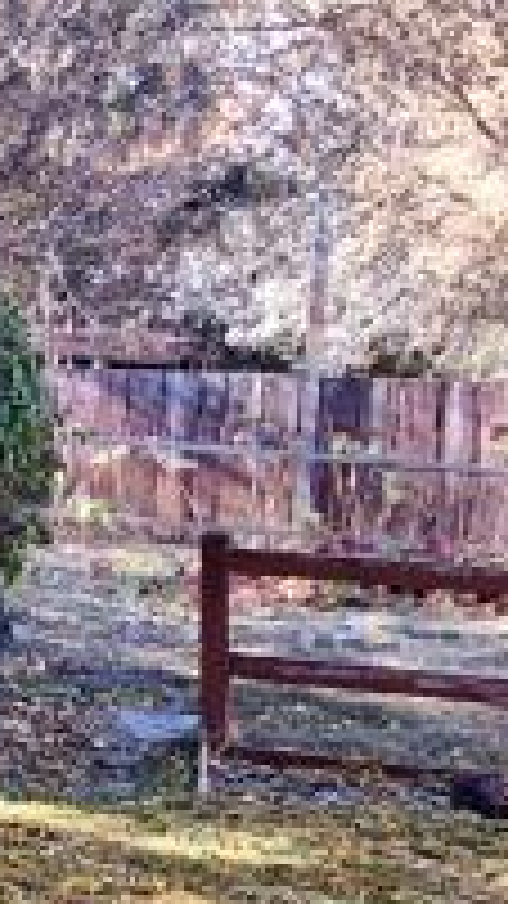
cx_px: -913
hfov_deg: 10.0
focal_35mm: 97
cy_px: 571
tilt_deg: -10.4
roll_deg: +0.6
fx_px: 2324
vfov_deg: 22.0
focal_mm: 3.99
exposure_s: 1/120
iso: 64
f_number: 1.8
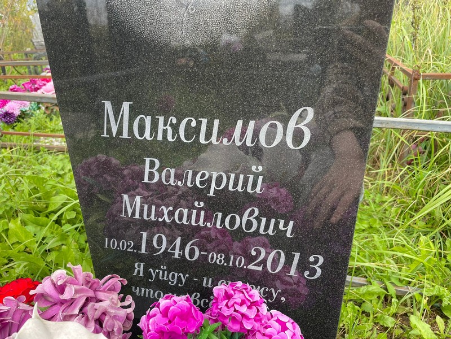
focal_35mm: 26
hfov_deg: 67.3
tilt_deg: -21.1
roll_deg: +1.3
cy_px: 170
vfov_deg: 53.1
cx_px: 226
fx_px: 339
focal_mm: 4.2
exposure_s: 1/427
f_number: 1.6
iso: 32
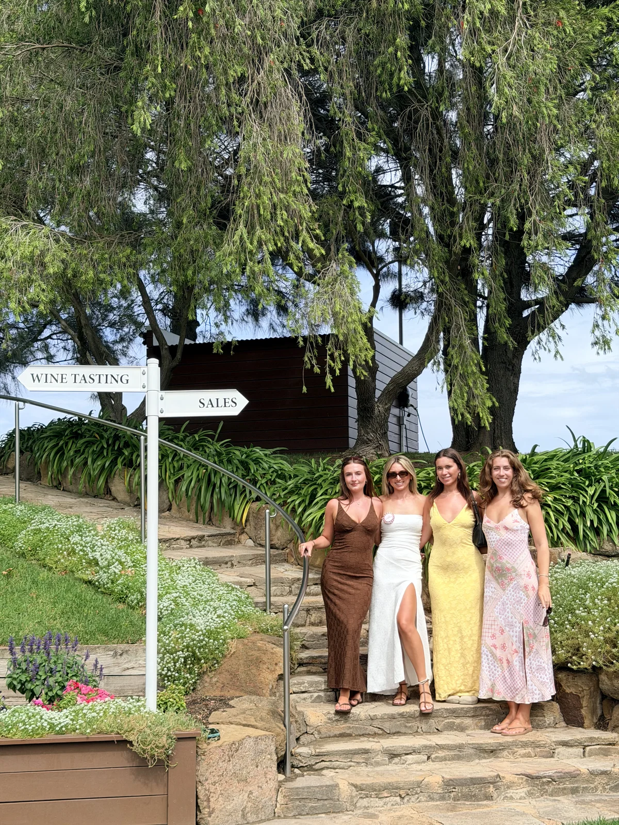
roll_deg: +0.2
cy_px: 412
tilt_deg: +7.0
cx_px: 310
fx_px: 1144
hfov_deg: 30.3
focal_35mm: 48
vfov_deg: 39.7
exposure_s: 1/3226
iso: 64
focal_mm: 6.76
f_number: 1.78
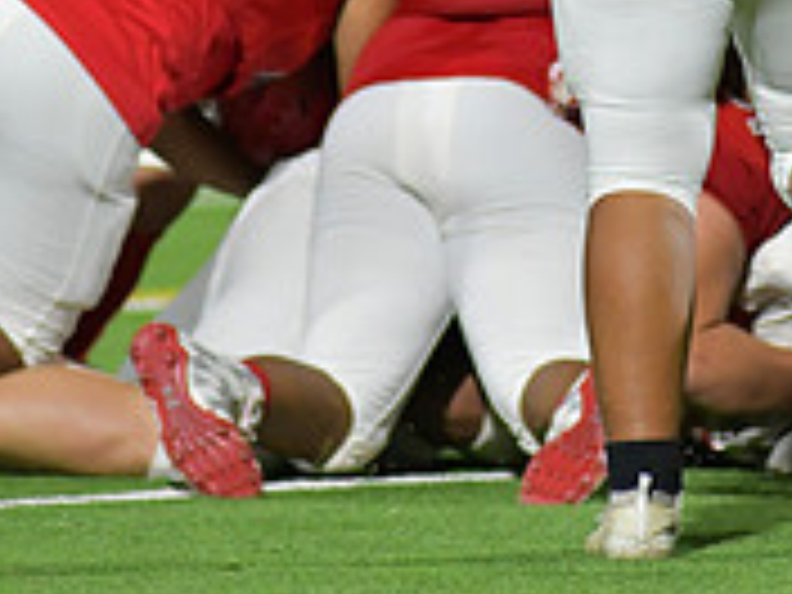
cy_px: -182
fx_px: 21713
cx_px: 567
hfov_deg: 2.1
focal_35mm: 949
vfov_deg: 1.6
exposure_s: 1/1250
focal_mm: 300
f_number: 3.2
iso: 4500
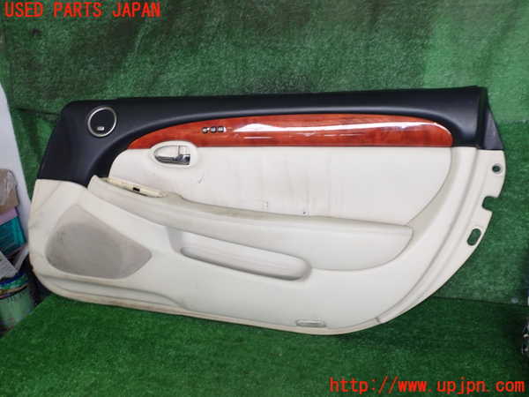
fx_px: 458
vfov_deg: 46.8
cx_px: 264
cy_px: 198
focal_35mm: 30
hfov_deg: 60.0
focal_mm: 5.4
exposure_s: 1/60
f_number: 2.3
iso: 200
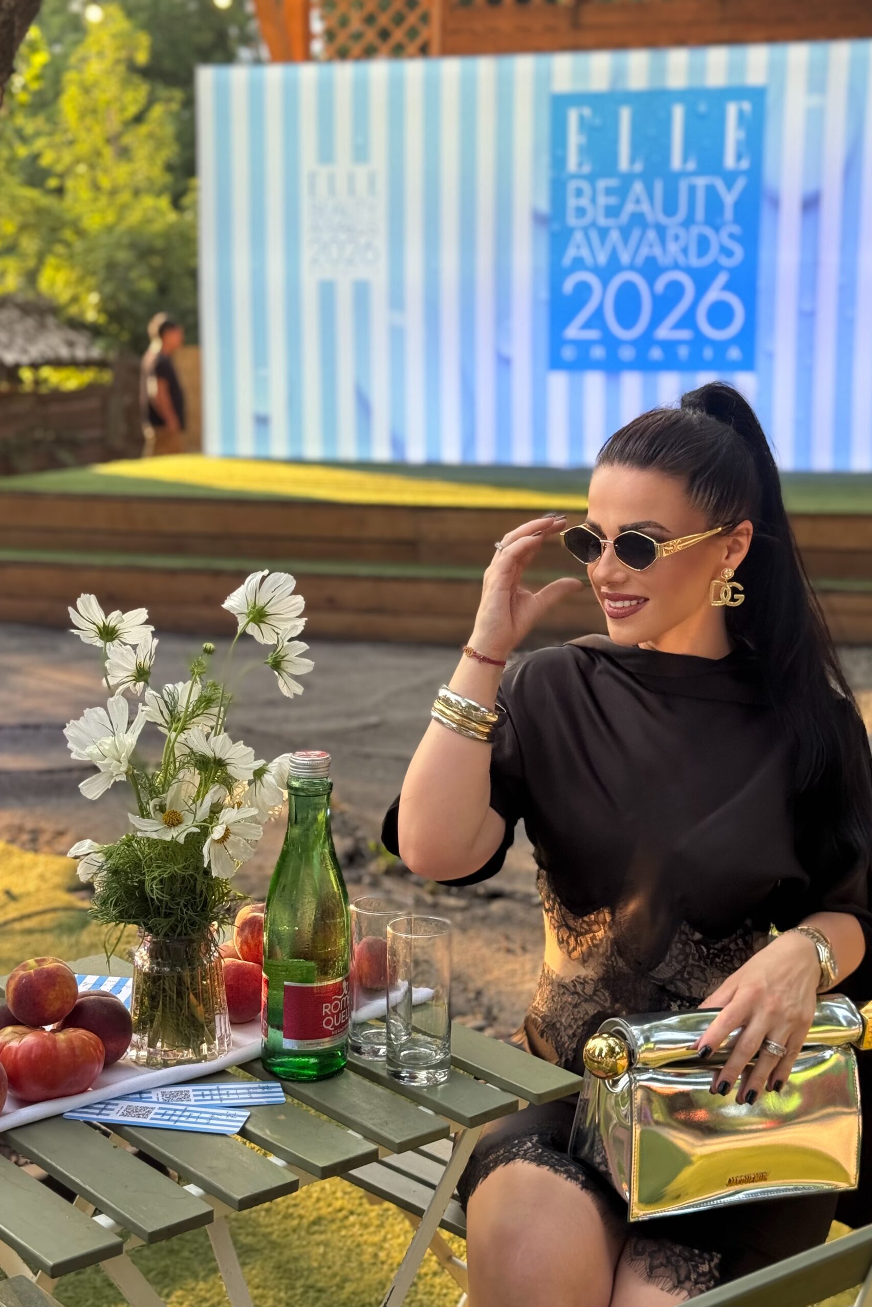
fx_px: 1817
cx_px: 471
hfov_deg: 27.0
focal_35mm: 50
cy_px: 654
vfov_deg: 39.6
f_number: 1.78
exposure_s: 1/568
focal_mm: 6.76
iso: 100
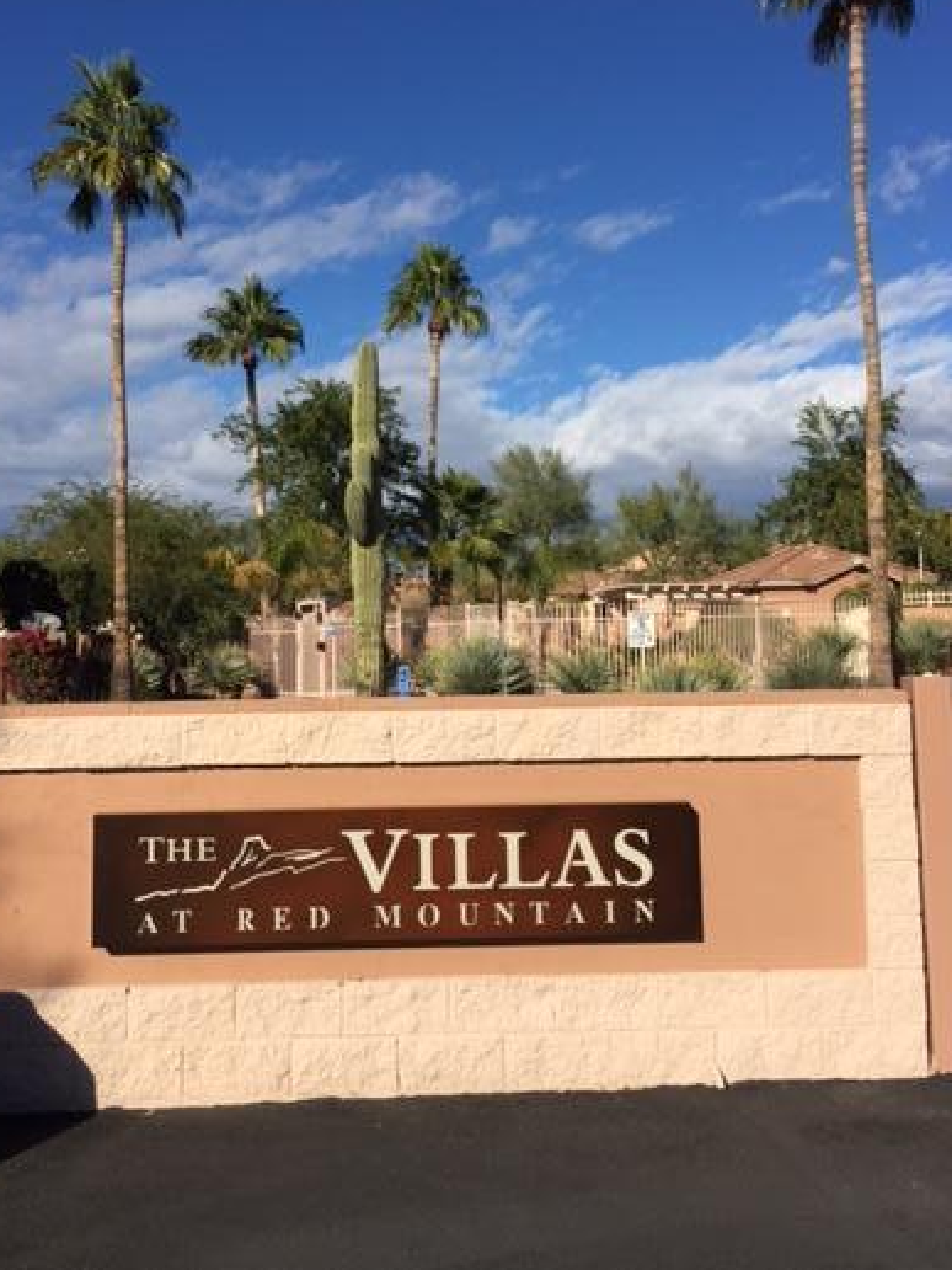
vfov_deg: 51.1
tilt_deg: +6.2
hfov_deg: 39.6
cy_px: 519
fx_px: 1320
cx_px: 440
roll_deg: +0.3
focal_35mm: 36
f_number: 2.2
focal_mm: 4.15
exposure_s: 1/3968
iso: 32
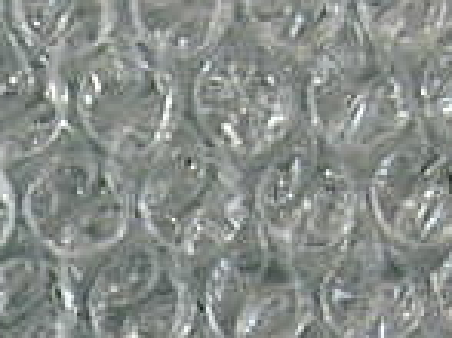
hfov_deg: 16.7
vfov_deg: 11.9
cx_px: -98
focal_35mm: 113
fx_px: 1474
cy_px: 636
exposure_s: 1/60
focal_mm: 4.7
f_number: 2.8
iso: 200
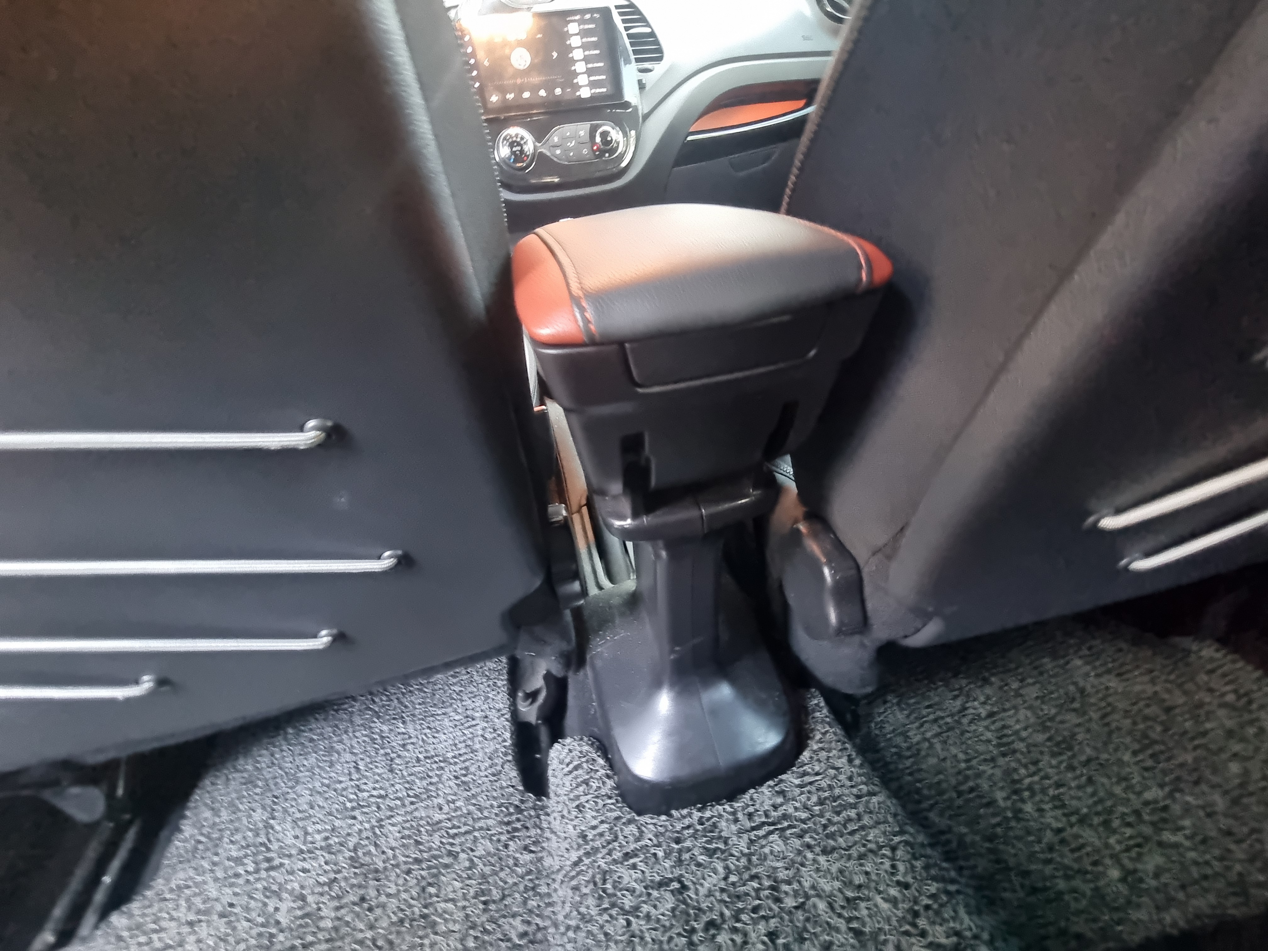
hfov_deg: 106.2
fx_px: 476
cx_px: 634
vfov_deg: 89.9
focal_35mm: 13
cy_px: 476
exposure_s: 1/24
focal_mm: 2.2
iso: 1250
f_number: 2.2
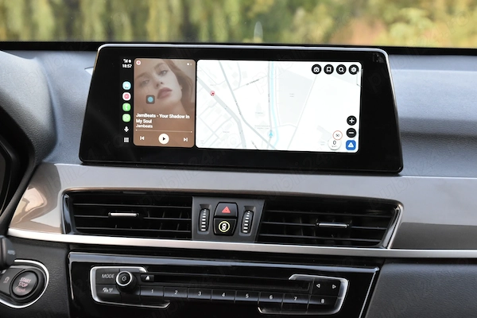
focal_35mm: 78
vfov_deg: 17.5
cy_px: 159
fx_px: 1033
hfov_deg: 26.0
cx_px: 238
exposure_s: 1/160
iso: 2500
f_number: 5
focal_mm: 52
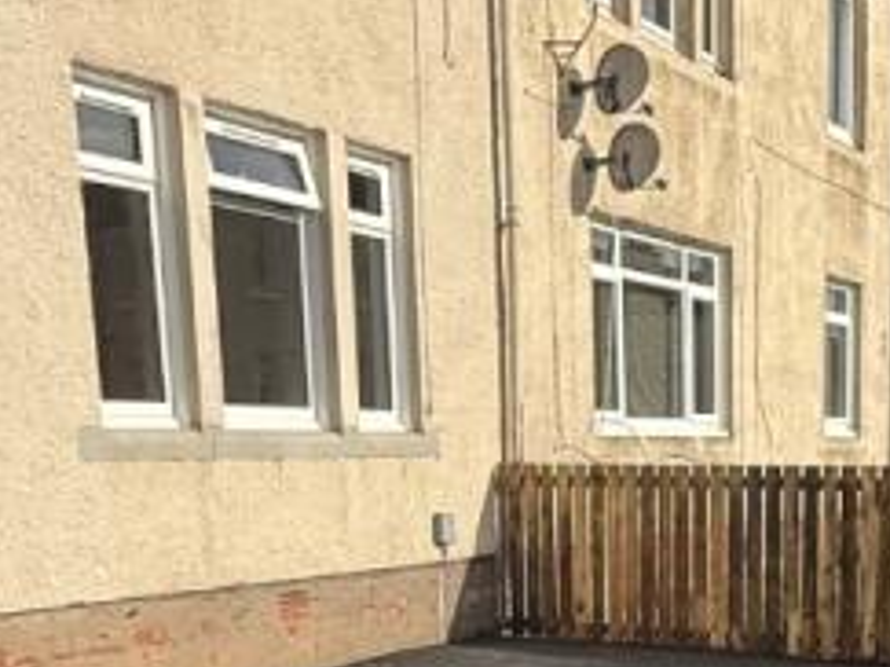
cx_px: 700
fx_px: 1516
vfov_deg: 23.1
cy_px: 755
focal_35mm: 59
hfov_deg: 31.9
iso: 50
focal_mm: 2.22
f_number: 2.2
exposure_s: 1/2320
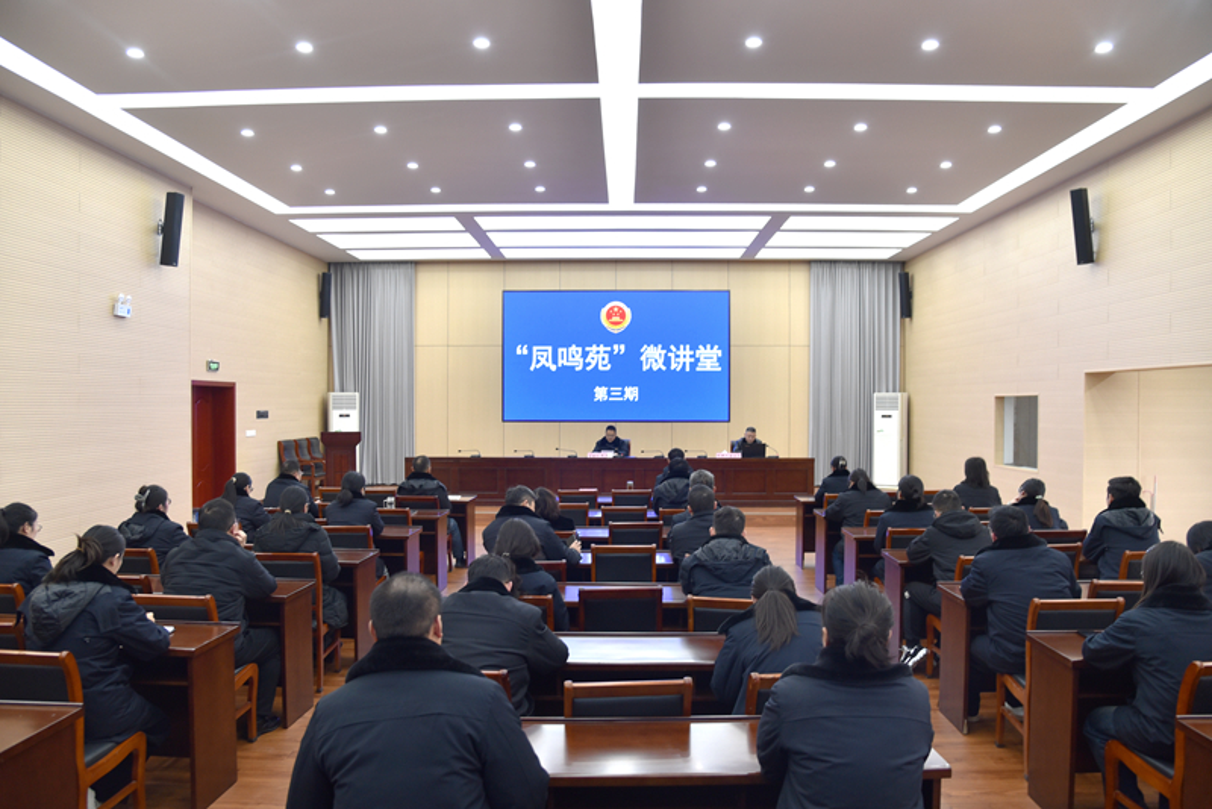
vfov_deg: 53.2
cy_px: 404
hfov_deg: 73.7
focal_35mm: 24
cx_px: 606
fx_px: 808
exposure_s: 1/80
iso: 400
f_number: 4.5
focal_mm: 24
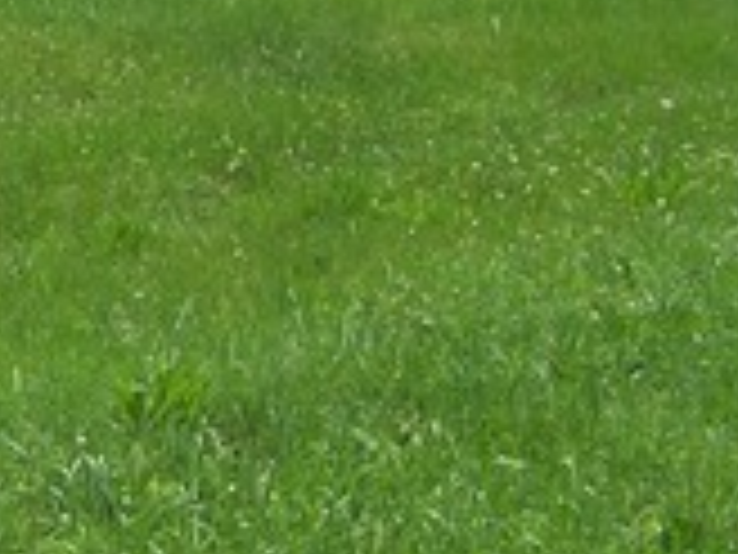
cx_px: -464
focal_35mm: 148
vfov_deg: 9.9
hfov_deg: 12.5
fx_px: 3155
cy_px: -144
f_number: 2.8
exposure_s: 1/1000
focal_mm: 6.3
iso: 80
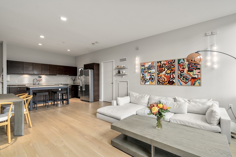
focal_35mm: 16
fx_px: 105
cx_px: 118
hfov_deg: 96.7
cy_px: 78
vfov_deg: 73.8
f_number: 7.1
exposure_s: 1/30
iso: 320
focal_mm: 16
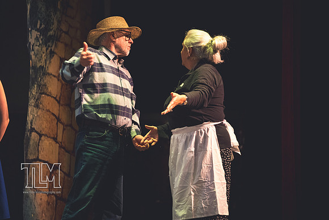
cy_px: 110
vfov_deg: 6.9
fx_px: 1828
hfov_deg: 10.3
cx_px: 164
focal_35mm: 200
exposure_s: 1/250
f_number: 2.8
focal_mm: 200
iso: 5600
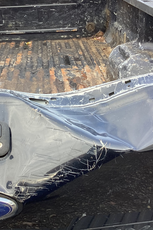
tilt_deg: -25.7
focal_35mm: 52
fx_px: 332
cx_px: 64
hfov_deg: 26.0
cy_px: 105
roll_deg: +2.2
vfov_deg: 38.2
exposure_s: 1/100
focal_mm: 3.3
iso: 40
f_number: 2.4
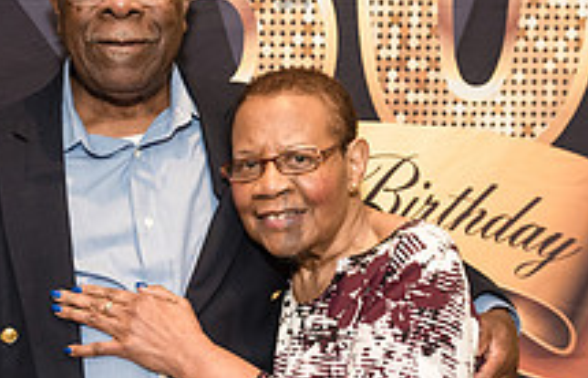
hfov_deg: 28.3
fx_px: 1163
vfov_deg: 18.3
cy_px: 291
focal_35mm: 72
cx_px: 213
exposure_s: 1/400
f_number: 3.5
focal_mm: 24
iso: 1250
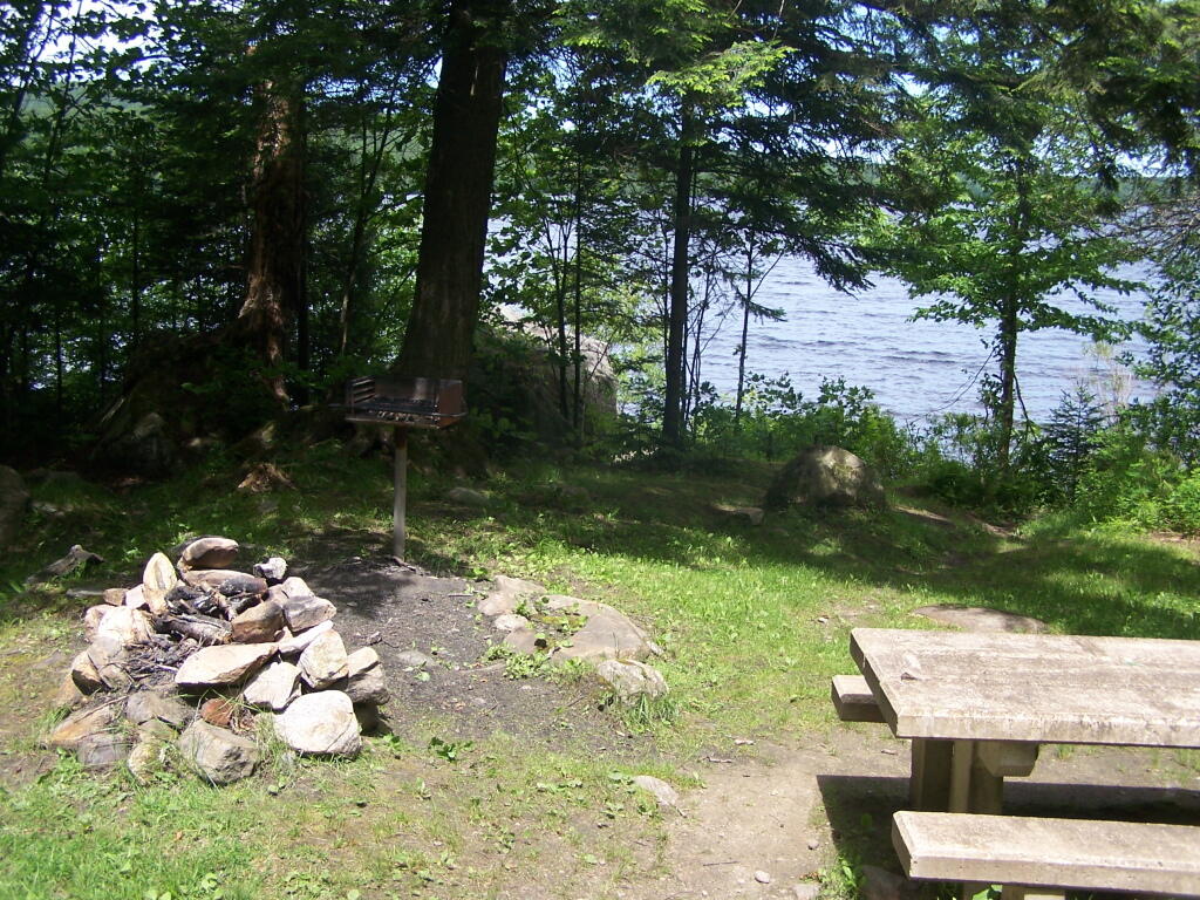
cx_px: 600
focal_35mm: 38
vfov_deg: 37.7
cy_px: 450
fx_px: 1317
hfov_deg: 49.0
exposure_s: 1/400
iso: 80
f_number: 2.8
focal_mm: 6.3
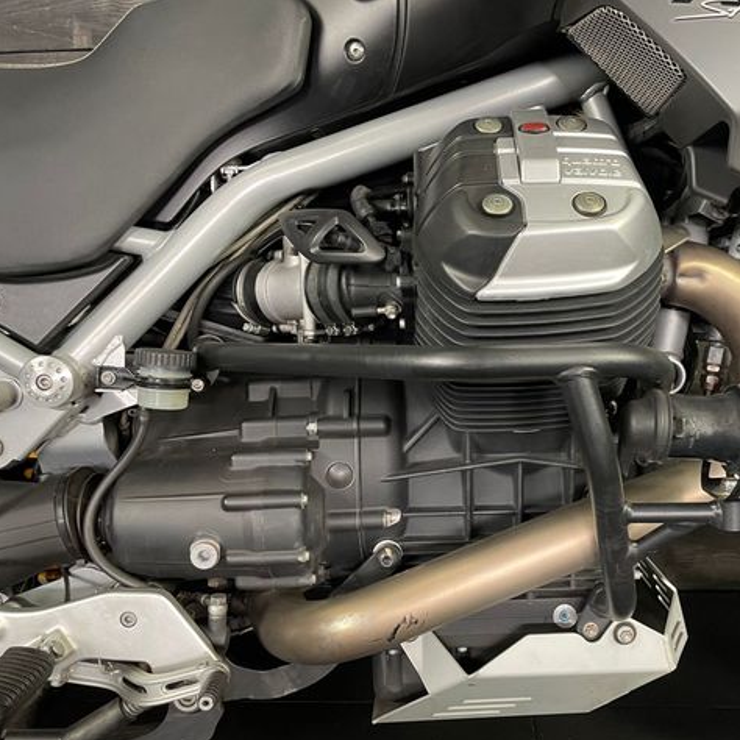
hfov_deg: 51.9
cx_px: 468
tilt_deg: -5.4
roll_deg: +1.4
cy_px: 373
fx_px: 750
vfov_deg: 52.5
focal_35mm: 31
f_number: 1.6
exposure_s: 1/50
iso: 200
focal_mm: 4.2
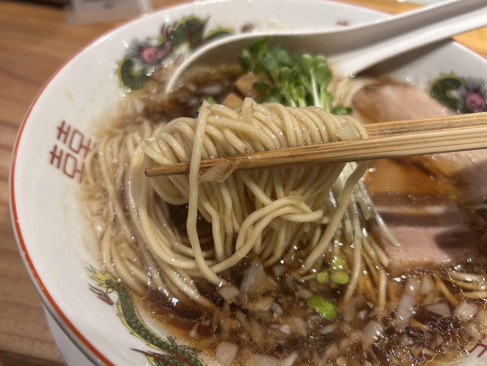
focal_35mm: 26
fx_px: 366
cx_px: 244
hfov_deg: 67.3
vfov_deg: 53.1
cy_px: 183
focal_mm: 5.7
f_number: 1.5
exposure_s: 1/100
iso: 125
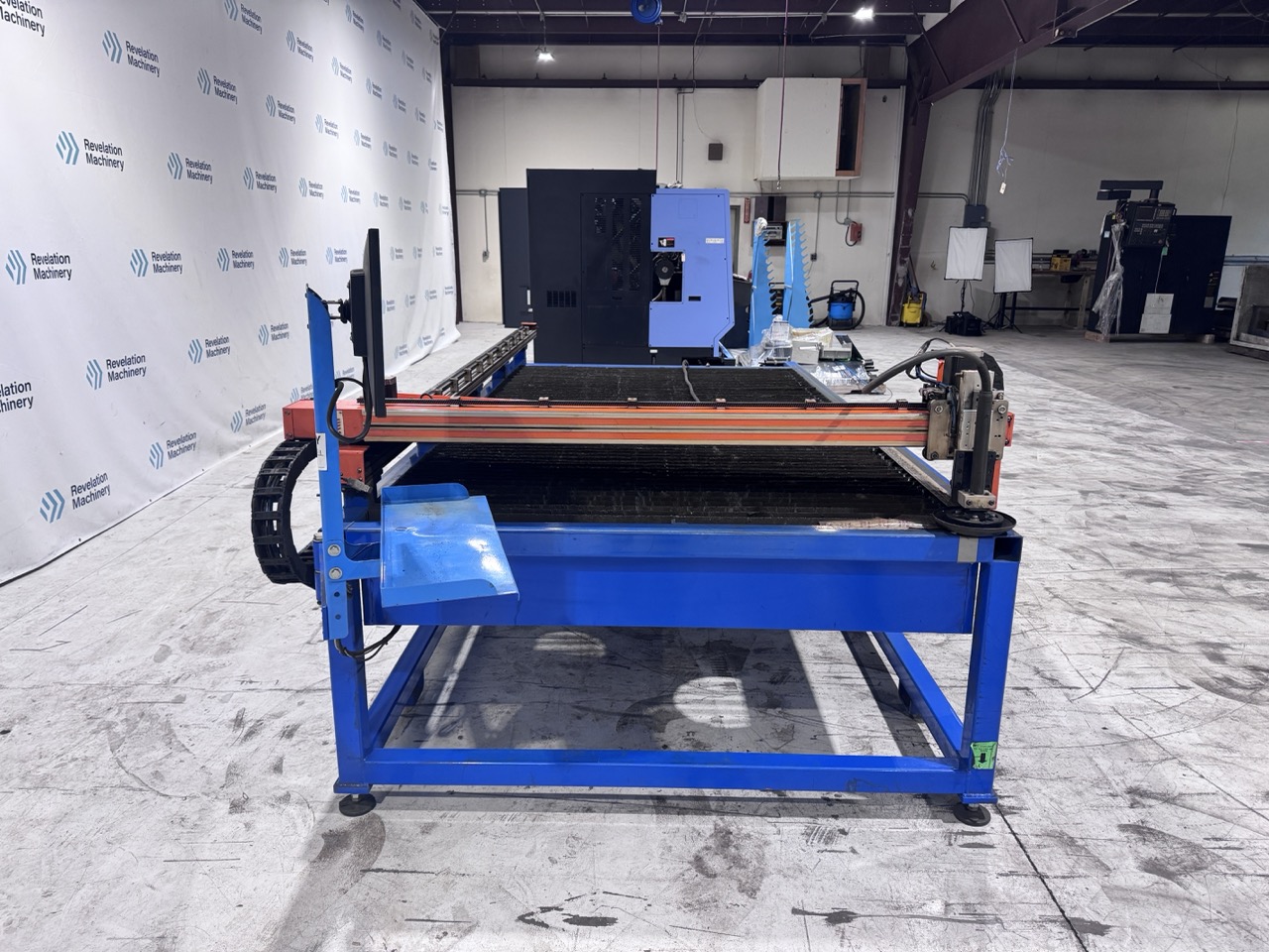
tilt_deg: -14.6
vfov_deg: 56.8
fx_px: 880
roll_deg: -0.2
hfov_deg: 71.6
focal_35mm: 24
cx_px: 634
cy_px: 476
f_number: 1.78
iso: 200
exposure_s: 1/120
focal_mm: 6.76
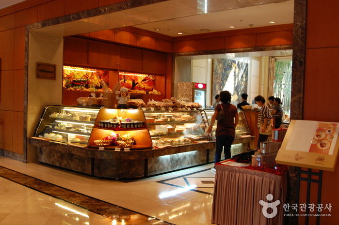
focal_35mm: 36
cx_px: 170
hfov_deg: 53.2
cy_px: 112
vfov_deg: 36.8
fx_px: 339
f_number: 7.1
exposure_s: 1/20
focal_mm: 24
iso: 800
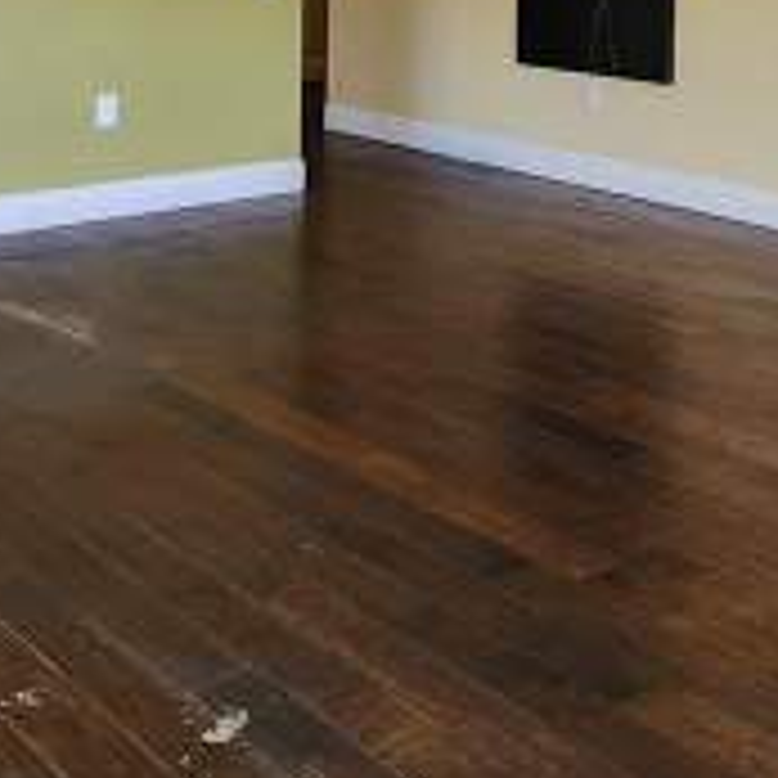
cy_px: -81
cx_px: 504
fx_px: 1348
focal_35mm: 53
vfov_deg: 29.1
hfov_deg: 32.0
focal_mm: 2.2
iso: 64
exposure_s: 1/60
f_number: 2.2
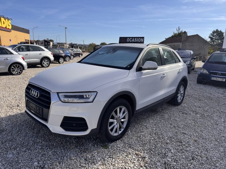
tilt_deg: -11.9
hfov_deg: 71.6
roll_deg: -1.4
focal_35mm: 24
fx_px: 157
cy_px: 84
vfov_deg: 56.8
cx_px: 113
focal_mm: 6.76
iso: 80
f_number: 1.78
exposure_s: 1/4950
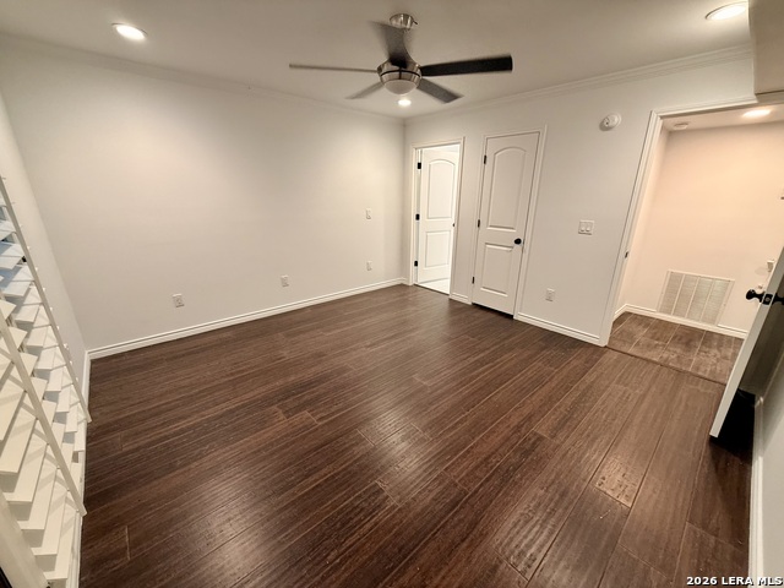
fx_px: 317
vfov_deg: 85.7
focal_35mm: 14
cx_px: 392
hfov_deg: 102.1
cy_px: 294
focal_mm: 2.22
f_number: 2.2
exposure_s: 1/60
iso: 160
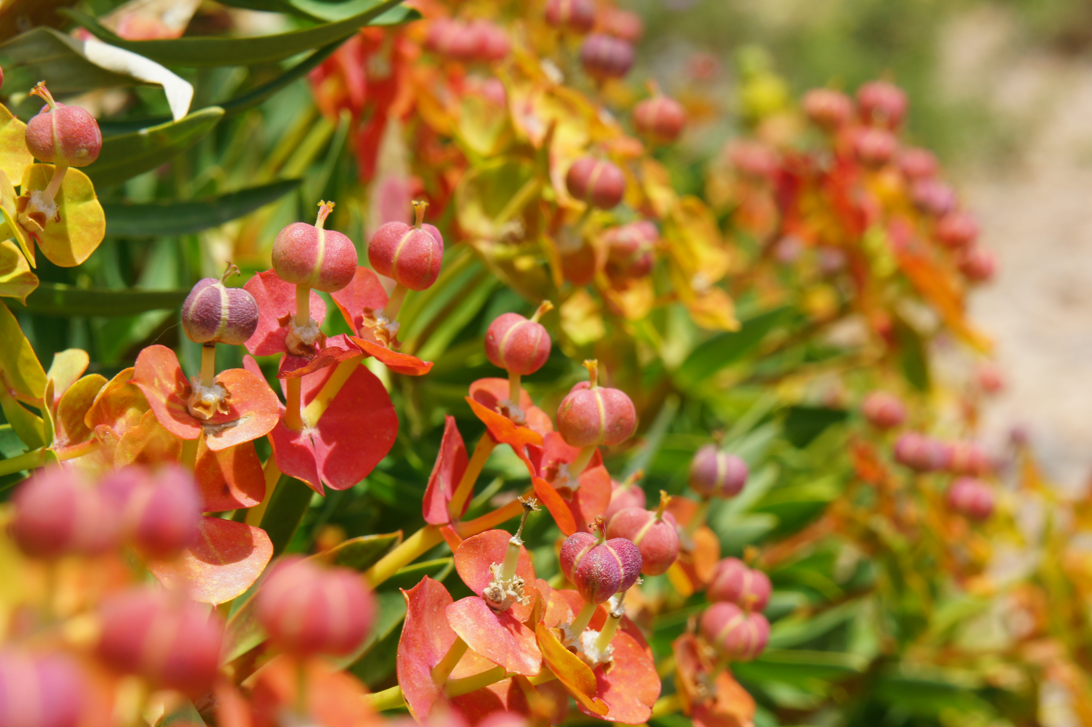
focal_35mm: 82
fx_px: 2501
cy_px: 364
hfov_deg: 24.6
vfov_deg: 16.5
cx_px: 546
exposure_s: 1/160
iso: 200
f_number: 13
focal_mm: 55
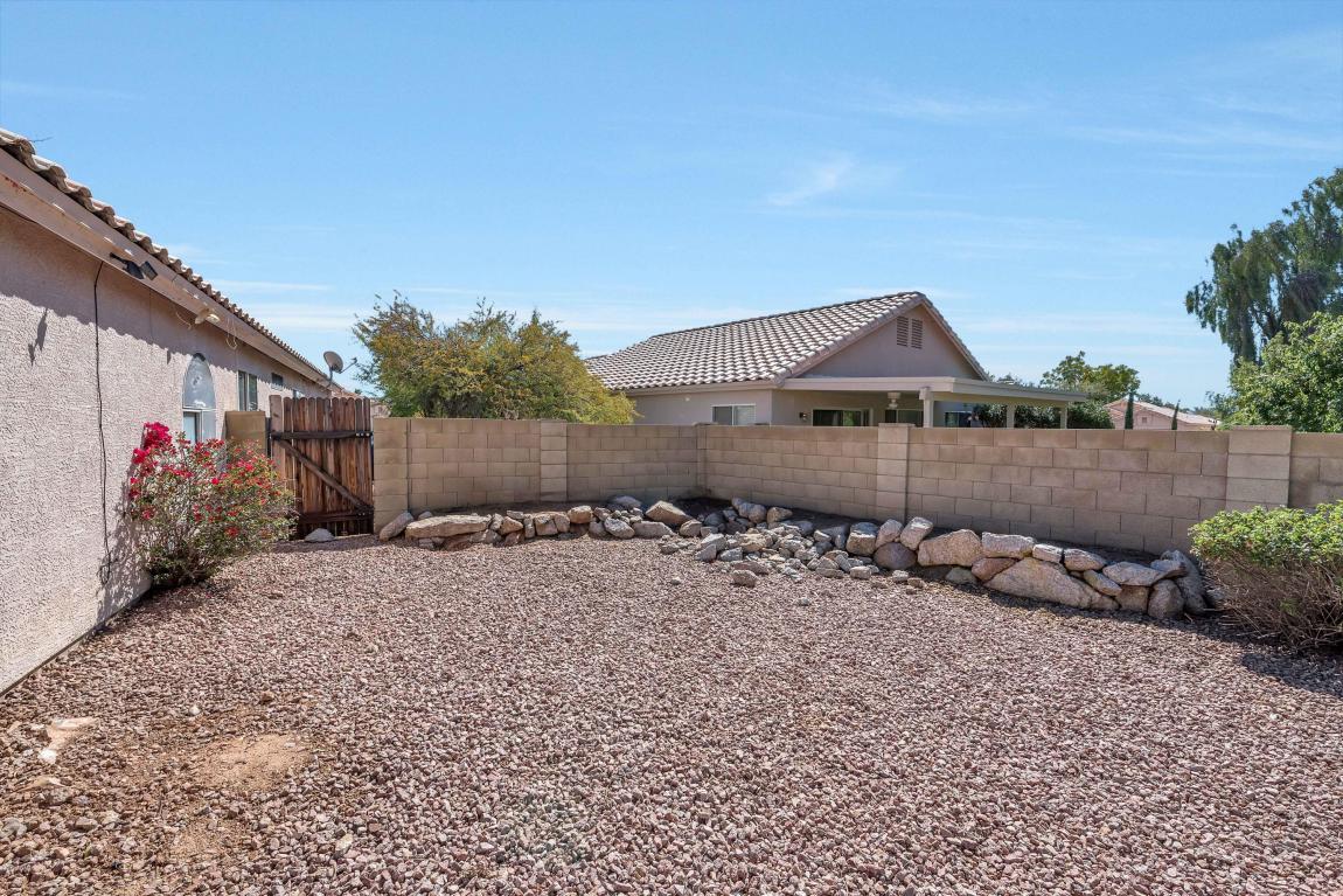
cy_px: 448
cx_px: 672
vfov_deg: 77.3
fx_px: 560
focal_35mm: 15
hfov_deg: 100.4
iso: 320
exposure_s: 1/640
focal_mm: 15
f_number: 13
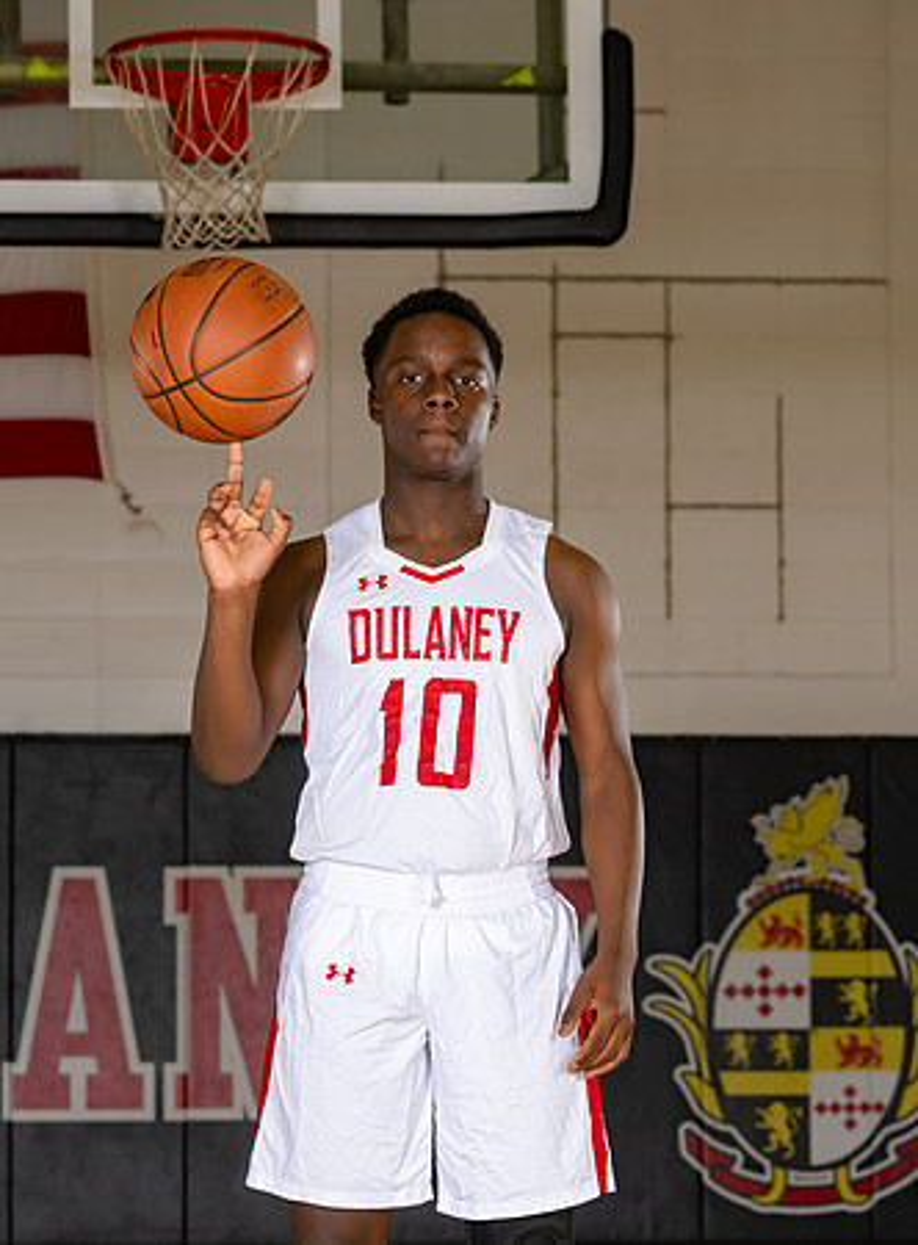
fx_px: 4963
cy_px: 635
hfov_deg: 10.6
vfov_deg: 14.3
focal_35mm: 139
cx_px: 385
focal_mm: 83
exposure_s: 1/125
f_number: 5.6
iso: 400
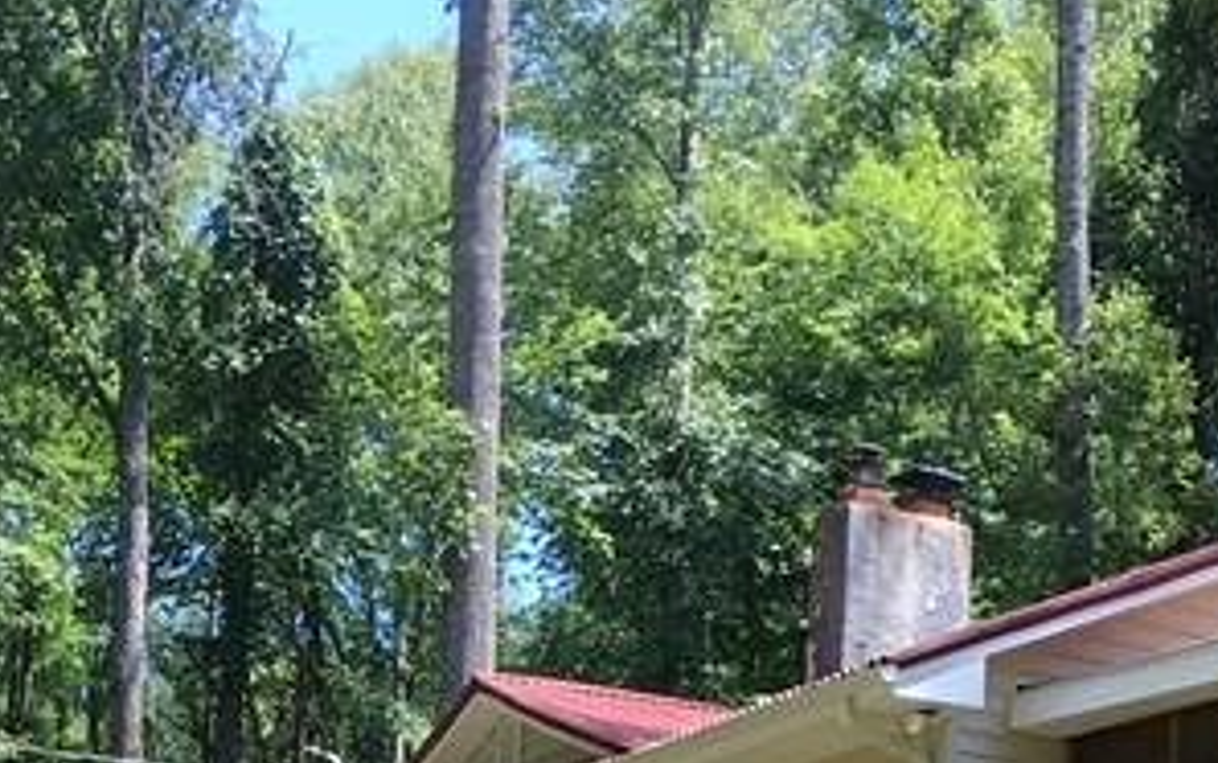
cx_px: 492
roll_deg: -3.1
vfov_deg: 11.2
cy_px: 1538
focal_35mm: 106
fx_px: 3521
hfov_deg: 19.6
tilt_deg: +0.0
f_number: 2.2
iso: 25
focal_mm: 4.15
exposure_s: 1/324
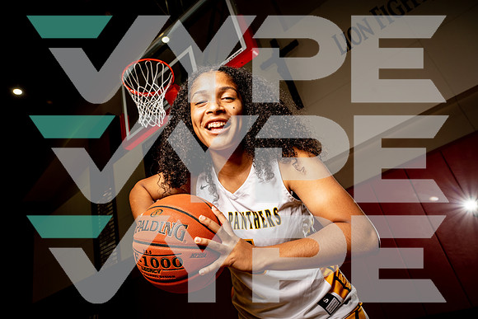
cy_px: 160
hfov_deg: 73.7
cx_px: 239
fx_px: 319
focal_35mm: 24
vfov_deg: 53.2
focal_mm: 24
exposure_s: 1/250
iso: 100
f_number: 7.1
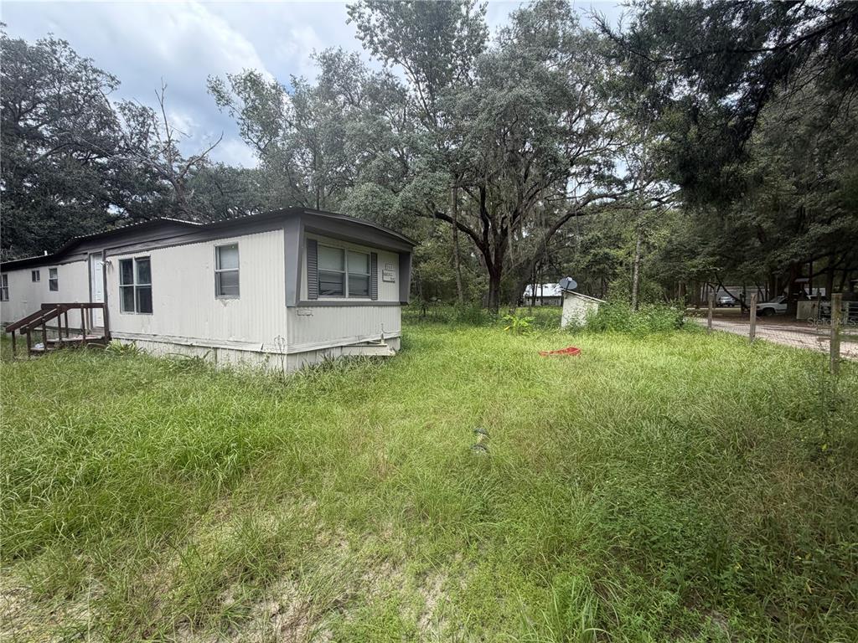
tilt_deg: -4.8
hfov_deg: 102.1
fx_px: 347
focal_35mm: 14
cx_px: 429
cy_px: 322
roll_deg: -0.2
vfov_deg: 85.7
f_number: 2.2
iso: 40
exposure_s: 1/502
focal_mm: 2.22
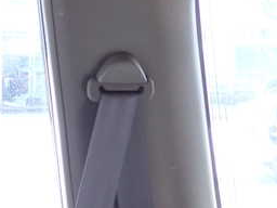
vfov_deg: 14.4
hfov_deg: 18.3
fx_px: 824
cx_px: 317
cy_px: 92
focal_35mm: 103
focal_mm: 7.84
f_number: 2.9
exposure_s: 1/40
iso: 500
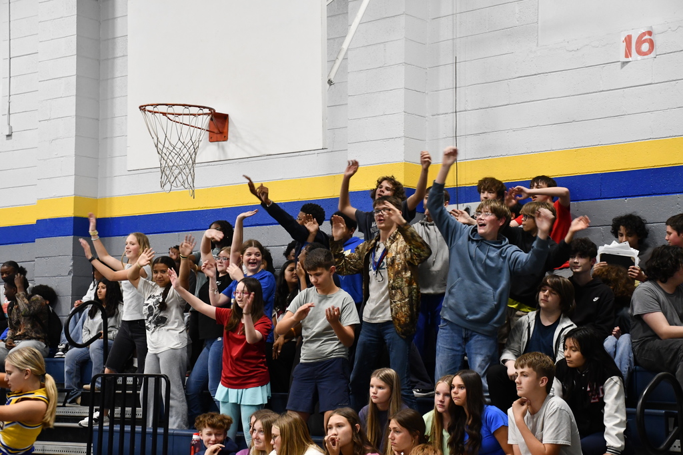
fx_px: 1271
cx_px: 342
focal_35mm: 67
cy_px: 228
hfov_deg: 30.1
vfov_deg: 20.3
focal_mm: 45
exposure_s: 1/125
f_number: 4.5
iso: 2200
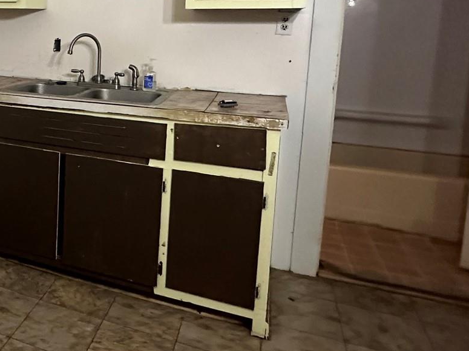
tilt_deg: -6.9
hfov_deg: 43.0
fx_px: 501
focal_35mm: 37
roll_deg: +0.4
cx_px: -1
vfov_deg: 37.5
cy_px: 79
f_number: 2.2
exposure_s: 1/60
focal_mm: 2.22
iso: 640
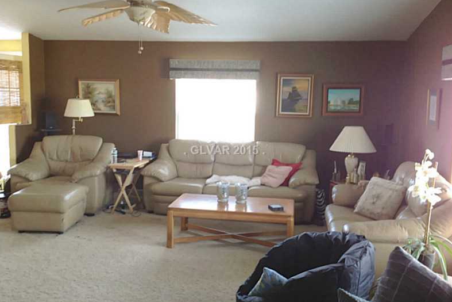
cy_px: 150
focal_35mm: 37
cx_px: 225
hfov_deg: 51.9
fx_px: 465
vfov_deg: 36.0
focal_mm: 4.28
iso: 50
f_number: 2.4
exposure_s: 1/15
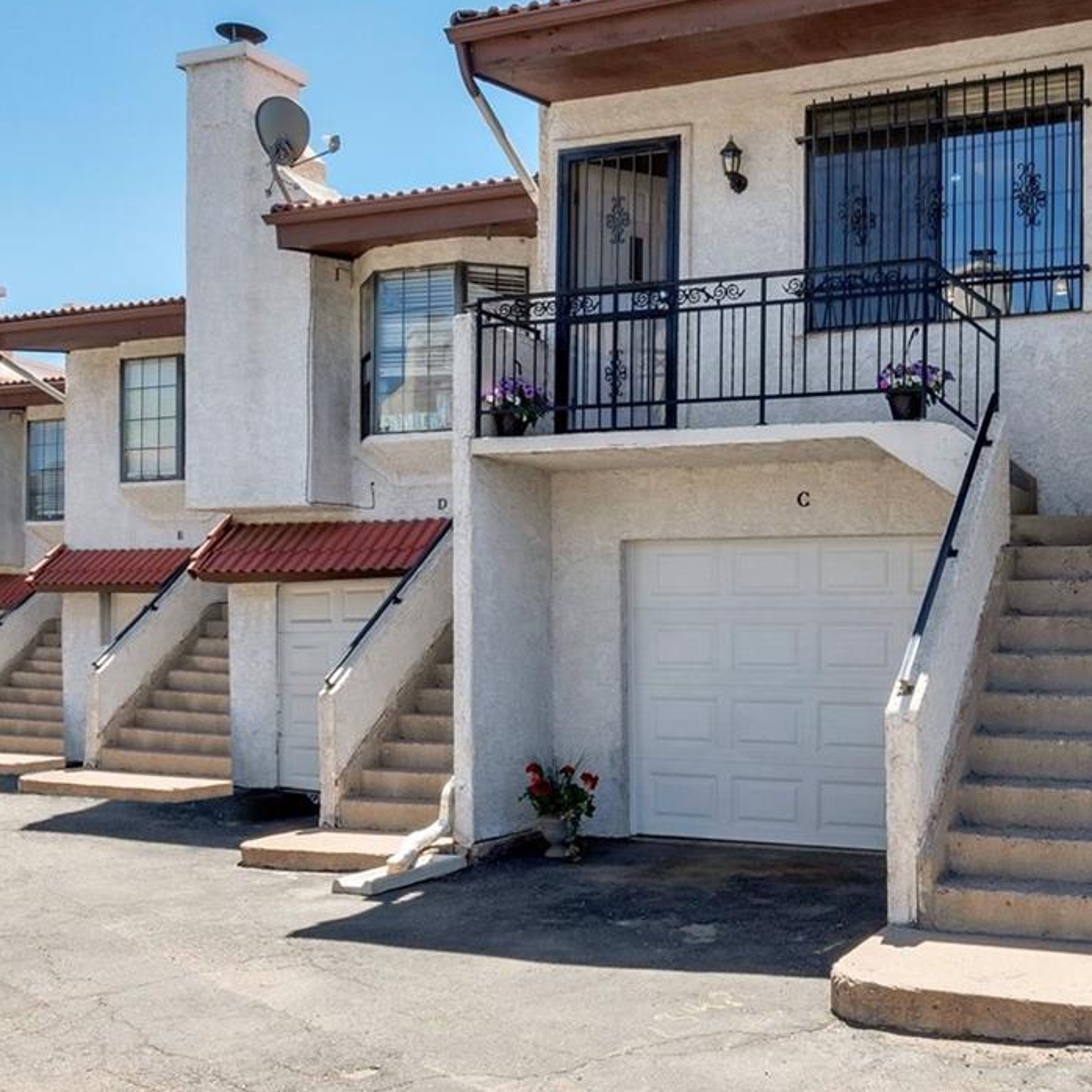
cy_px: 640
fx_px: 1321
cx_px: 774
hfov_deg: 43.9
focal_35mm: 37
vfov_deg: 44.8
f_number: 16
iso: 100
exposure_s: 1/60
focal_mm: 13
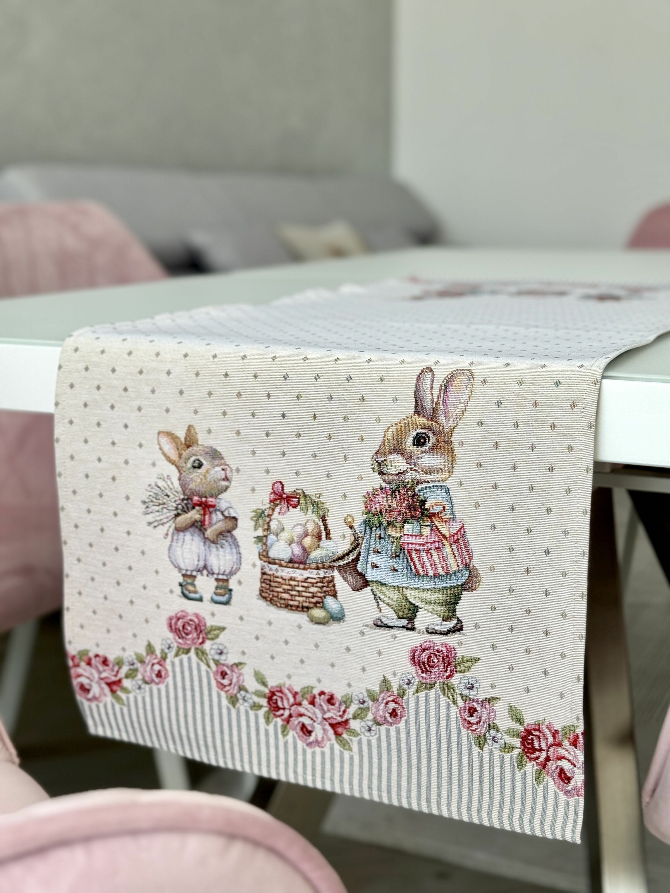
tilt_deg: -11.2
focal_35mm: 48
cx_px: 335
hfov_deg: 30.3
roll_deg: +0.3
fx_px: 1239
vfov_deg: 39.7
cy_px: 446
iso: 64
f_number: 1.78
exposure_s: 1/407
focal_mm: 6.86
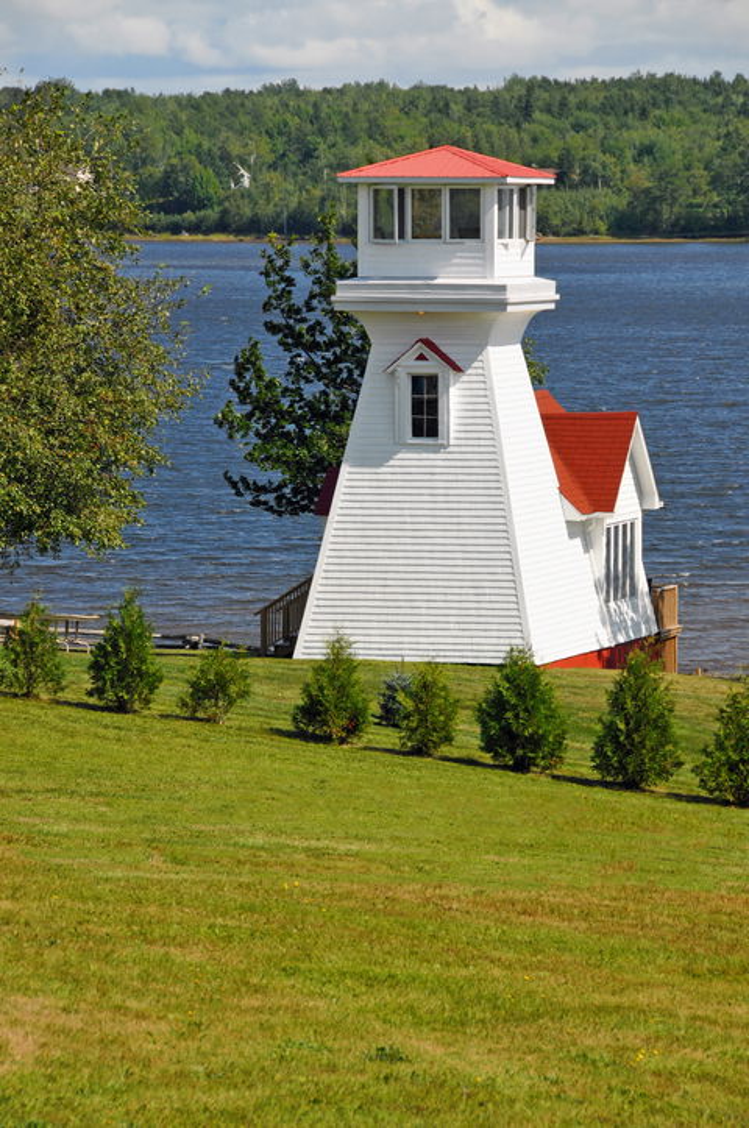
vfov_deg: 10.6
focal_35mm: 195
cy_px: 564
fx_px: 6103
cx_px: 374
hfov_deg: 7.0
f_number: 10
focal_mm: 130
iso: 200
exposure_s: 1/400
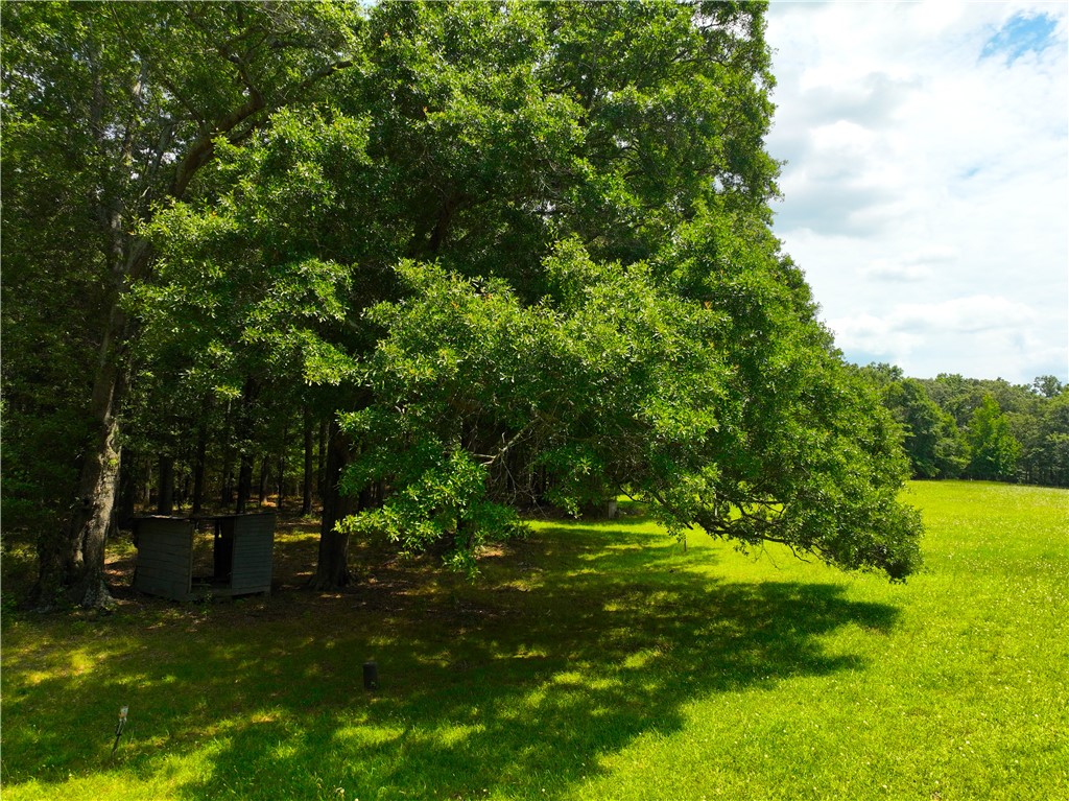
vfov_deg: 56.8
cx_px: 534
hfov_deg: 71.6
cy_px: 400
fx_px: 741
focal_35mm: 24
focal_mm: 12.29
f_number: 2.8
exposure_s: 1/320
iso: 210
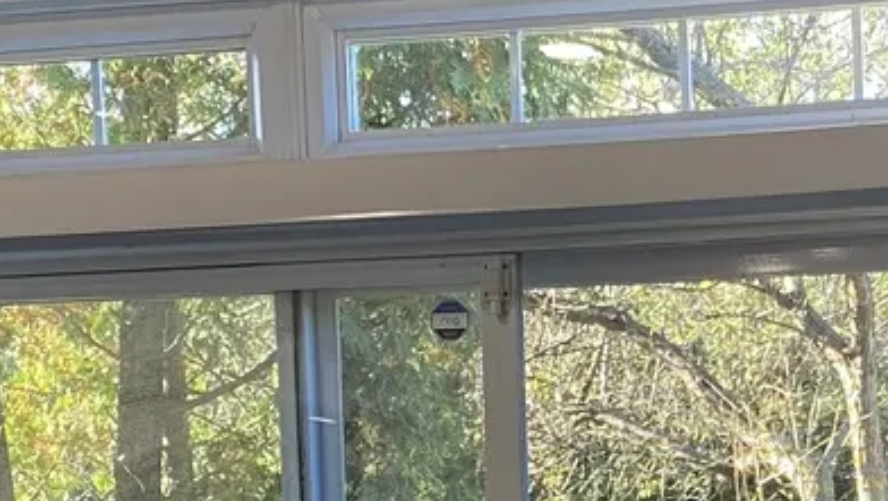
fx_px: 2450
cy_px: 562
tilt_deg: -1.0
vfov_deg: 11.5
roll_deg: +1.0
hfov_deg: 20.2
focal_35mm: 104
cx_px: 772
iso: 80
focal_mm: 4.25
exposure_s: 1/60
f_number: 1.8
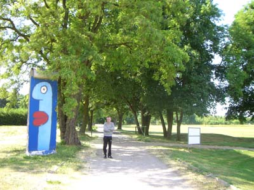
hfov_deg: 49.0
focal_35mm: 38
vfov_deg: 37.7
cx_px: 127
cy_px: 95
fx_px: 279
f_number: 4.3
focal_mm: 6.2
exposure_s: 1/125
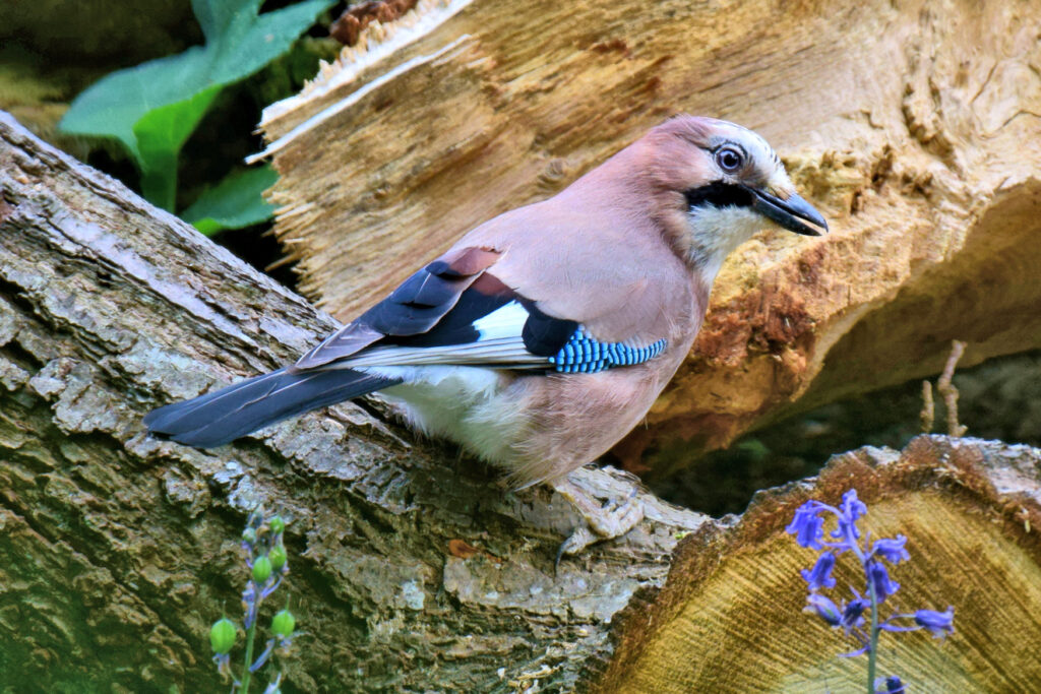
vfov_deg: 2.0
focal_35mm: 675
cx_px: 520
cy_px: 347
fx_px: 19520
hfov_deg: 3.1
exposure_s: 1/250
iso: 640
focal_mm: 450
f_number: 5.6
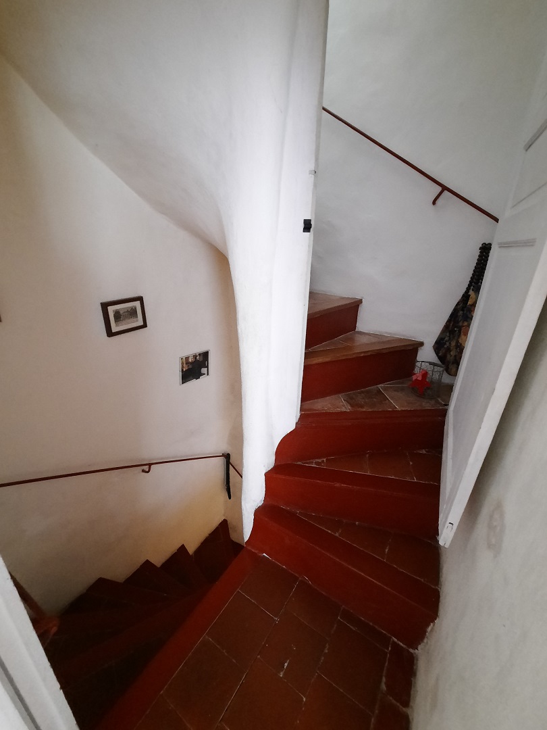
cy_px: 365
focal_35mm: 13
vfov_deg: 106.2
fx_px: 274
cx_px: 274
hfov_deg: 89.9
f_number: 2.2
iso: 800
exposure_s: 1/20
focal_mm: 1.74
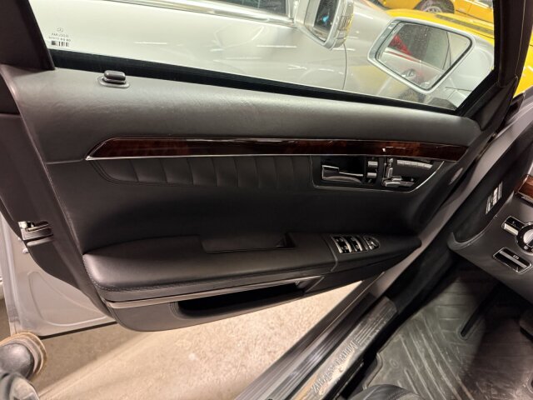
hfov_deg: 71.6
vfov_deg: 56.8
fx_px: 370
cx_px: 266
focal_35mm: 24
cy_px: 200
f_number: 1.78
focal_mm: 6.76
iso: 640
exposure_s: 1/50
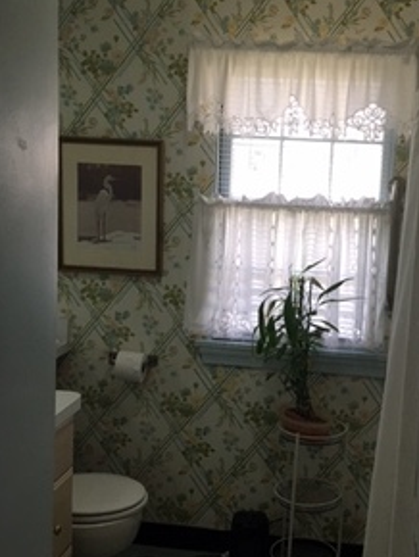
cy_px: 292
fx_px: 774
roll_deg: -2.1
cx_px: 277
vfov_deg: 39.6
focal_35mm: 48
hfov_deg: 30.1
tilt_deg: -8.6
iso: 32
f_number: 2.2
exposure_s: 1/30
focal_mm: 4.15
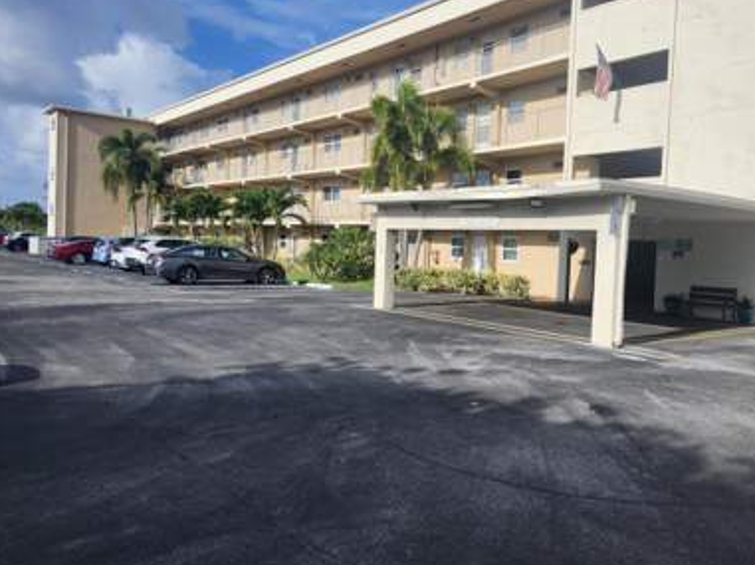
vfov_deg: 48.1
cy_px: 267
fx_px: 632
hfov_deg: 61.0
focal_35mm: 29
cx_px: 468
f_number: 1.8
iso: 25
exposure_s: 1/2327
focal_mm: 5.54
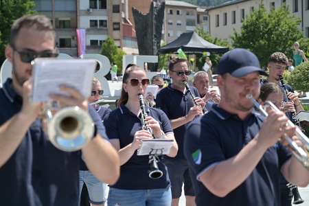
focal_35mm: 62
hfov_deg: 32.4
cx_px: 154
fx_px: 532
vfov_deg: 21.9
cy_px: 103
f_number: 4
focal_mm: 62
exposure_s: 1/2500
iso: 360
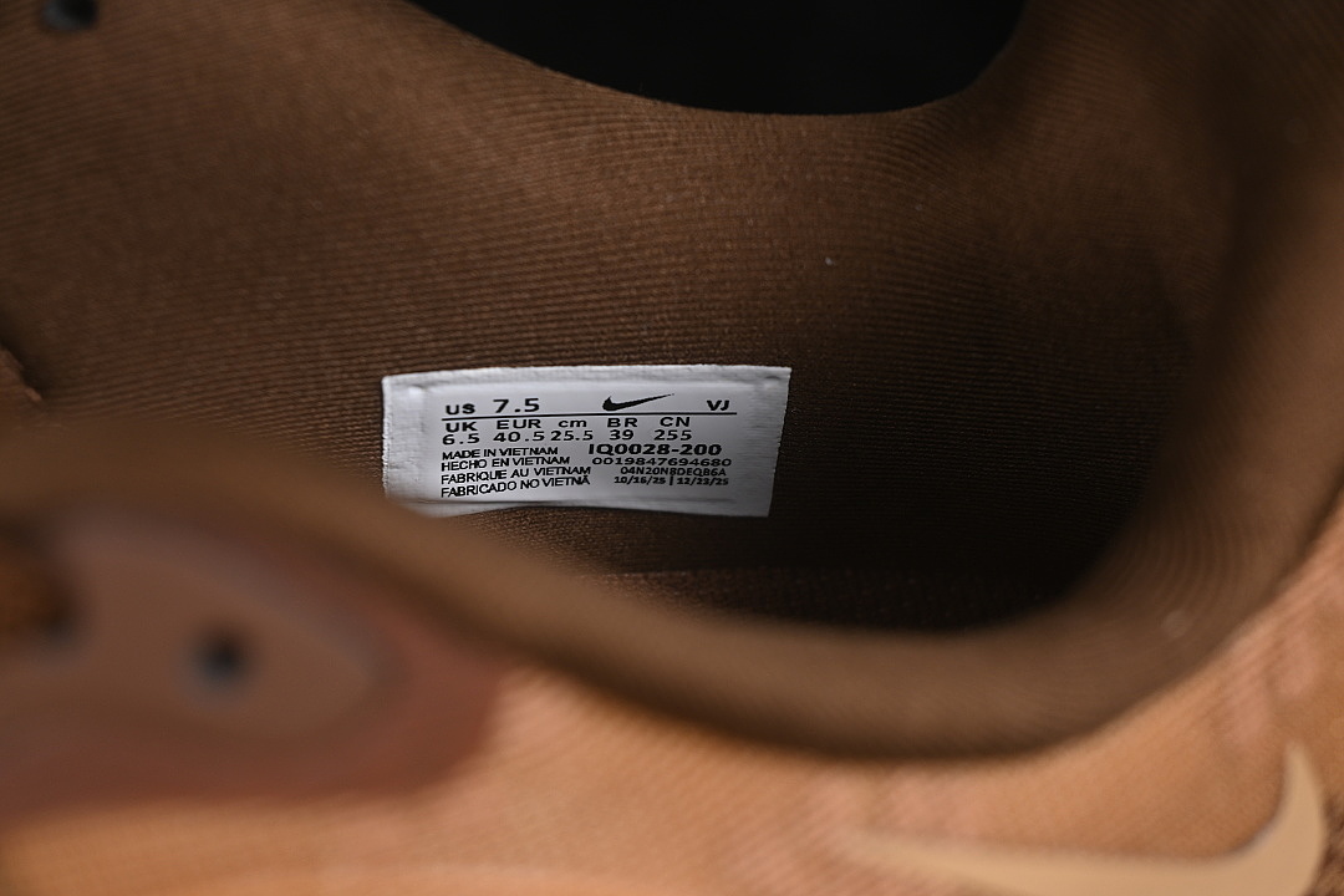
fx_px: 2800
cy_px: 448
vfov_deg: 18.2
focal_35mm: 75
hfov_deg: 27.0
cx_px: 672
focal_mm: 50
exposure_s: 1/60
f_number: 6.3
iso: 160
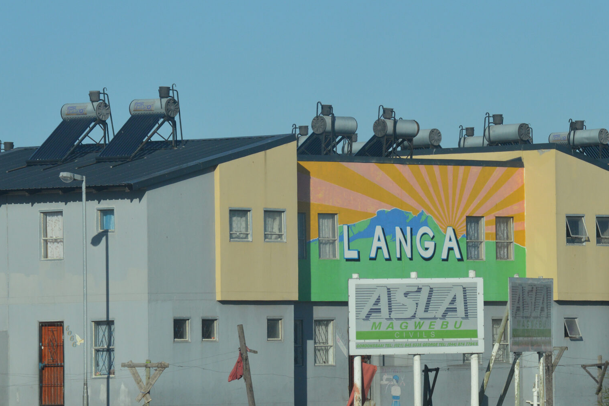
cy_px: 195
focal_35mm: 199
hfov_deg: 10.4
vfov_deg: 6.9
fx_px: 3359
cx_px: 312
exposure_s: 1/2000
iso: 400
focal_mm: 125
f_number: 7.1
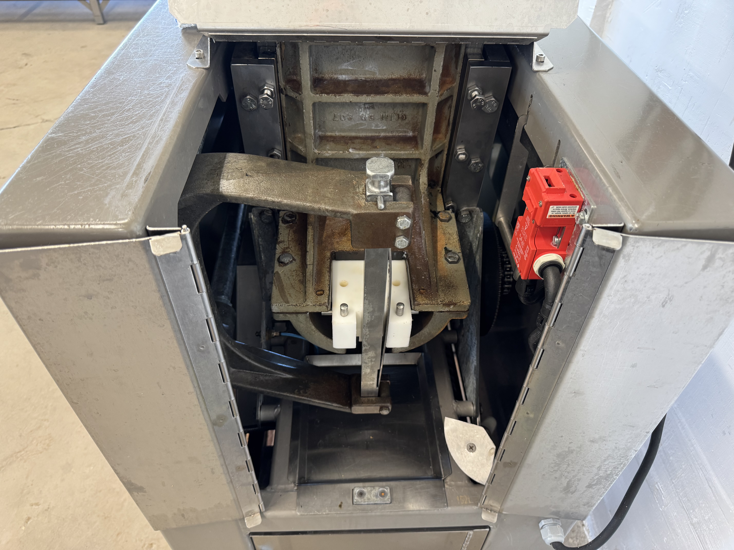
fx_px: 509
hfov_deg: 71.6
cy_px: 275
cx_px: 367
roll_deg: -0.9
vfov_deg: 56.8
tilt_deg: -44.0
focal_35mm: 24
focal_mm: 6.76
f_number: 1.78
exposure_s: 1/50
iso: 250
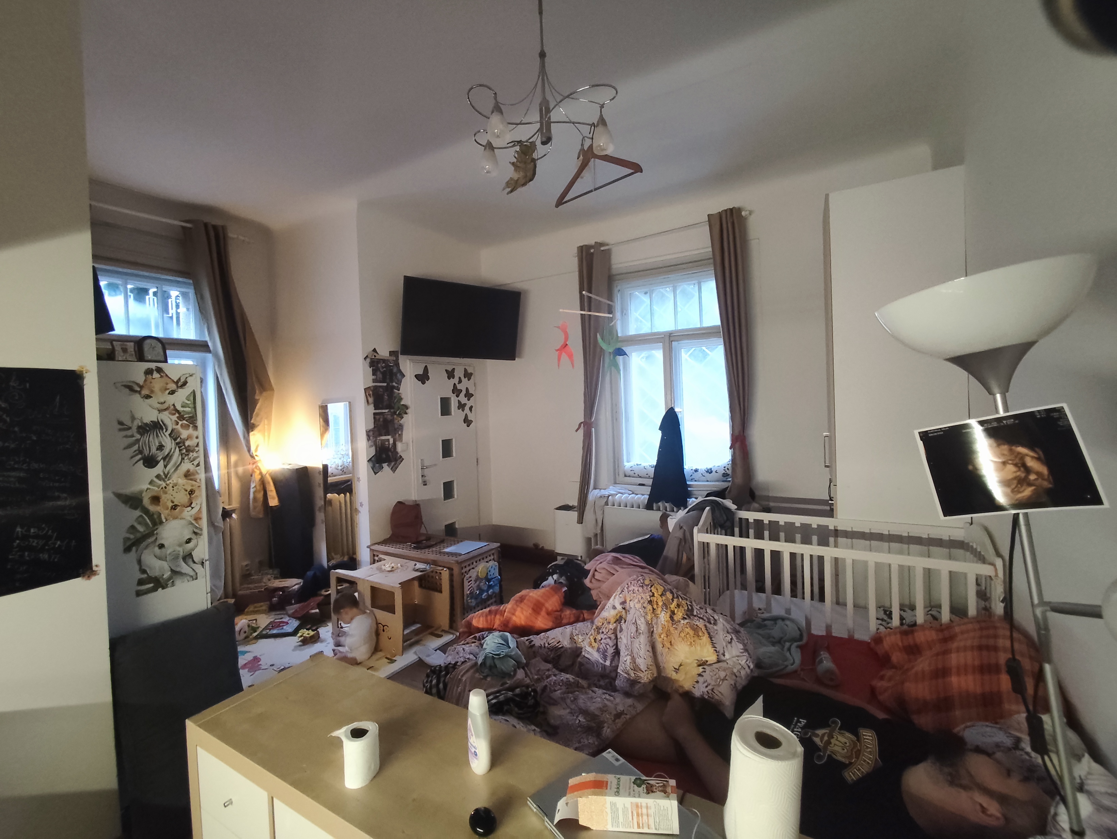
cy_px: 420
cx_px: 558
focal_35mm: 15
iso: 800
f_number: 2.2
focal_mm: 1.65
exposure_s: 1/50
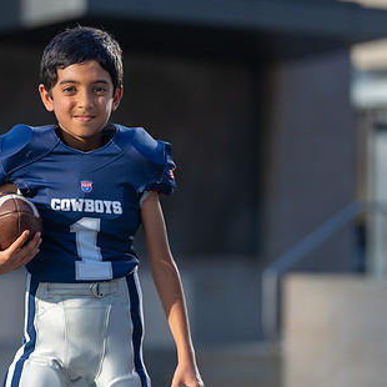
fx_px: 3099
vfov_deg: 7.1
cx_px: 96
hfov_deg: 7.1
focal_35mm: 245
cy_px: 214
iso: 100
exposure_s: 1/640
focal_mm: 154
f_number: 3.2
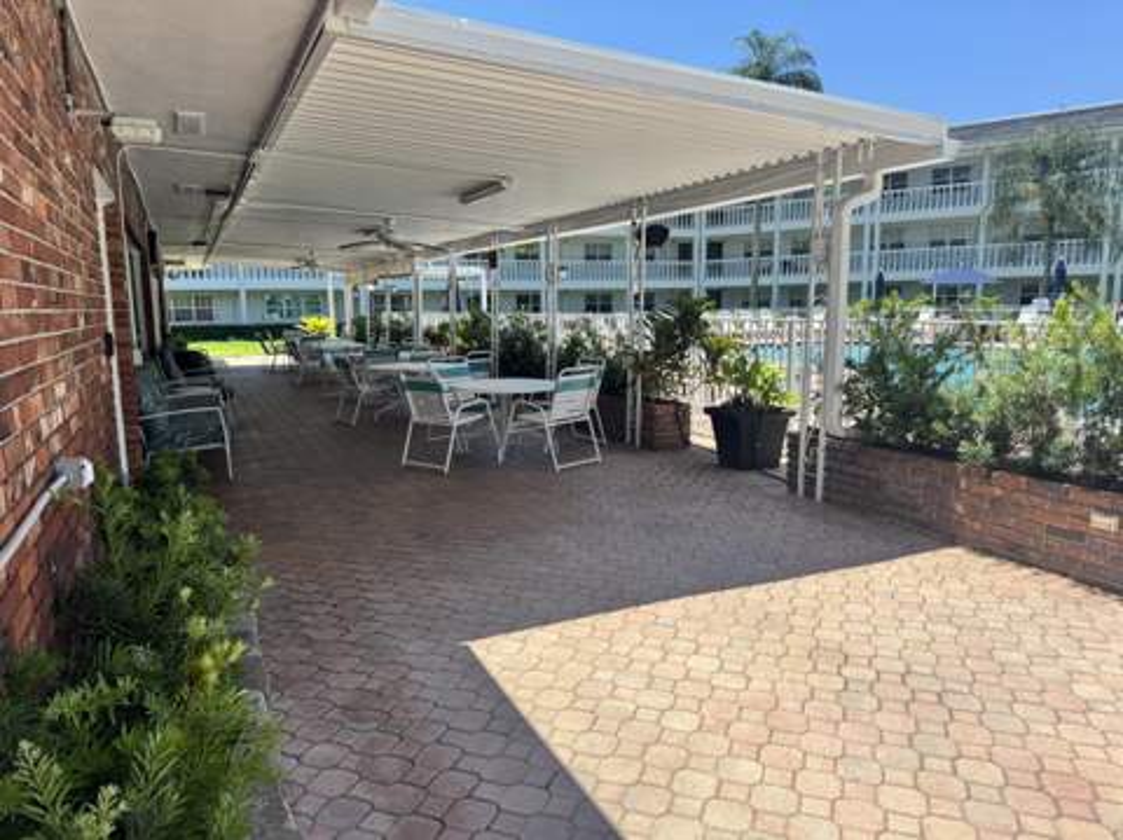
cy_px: 420
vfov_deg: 56.7
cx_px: 562
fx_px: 778
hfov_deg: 71.7
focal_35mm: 24
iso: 80
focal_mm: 6.76
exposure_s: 1/3413
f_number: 1.78
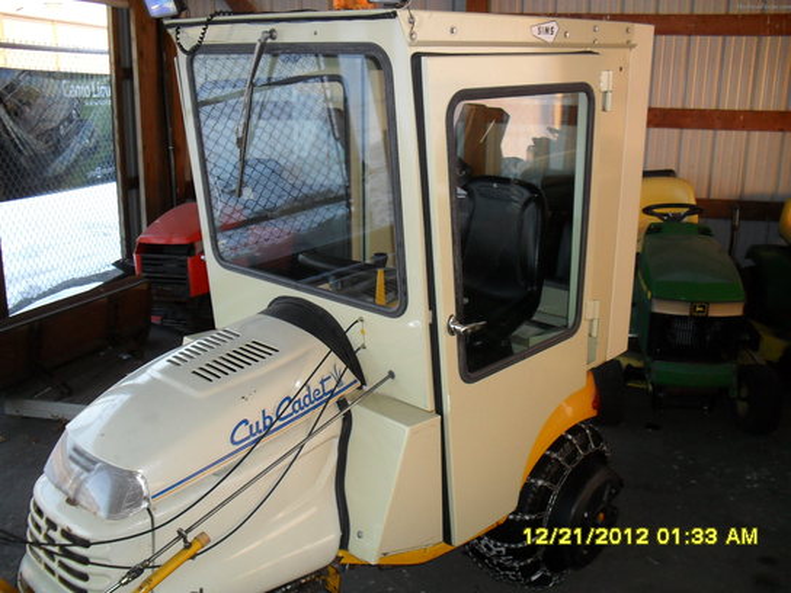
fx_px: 800
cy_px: 296
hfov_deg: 52.6
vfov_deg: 40.7
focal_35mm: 35
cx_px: 396
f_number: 3.2
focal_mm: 6.3
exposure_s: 1/45
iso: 200
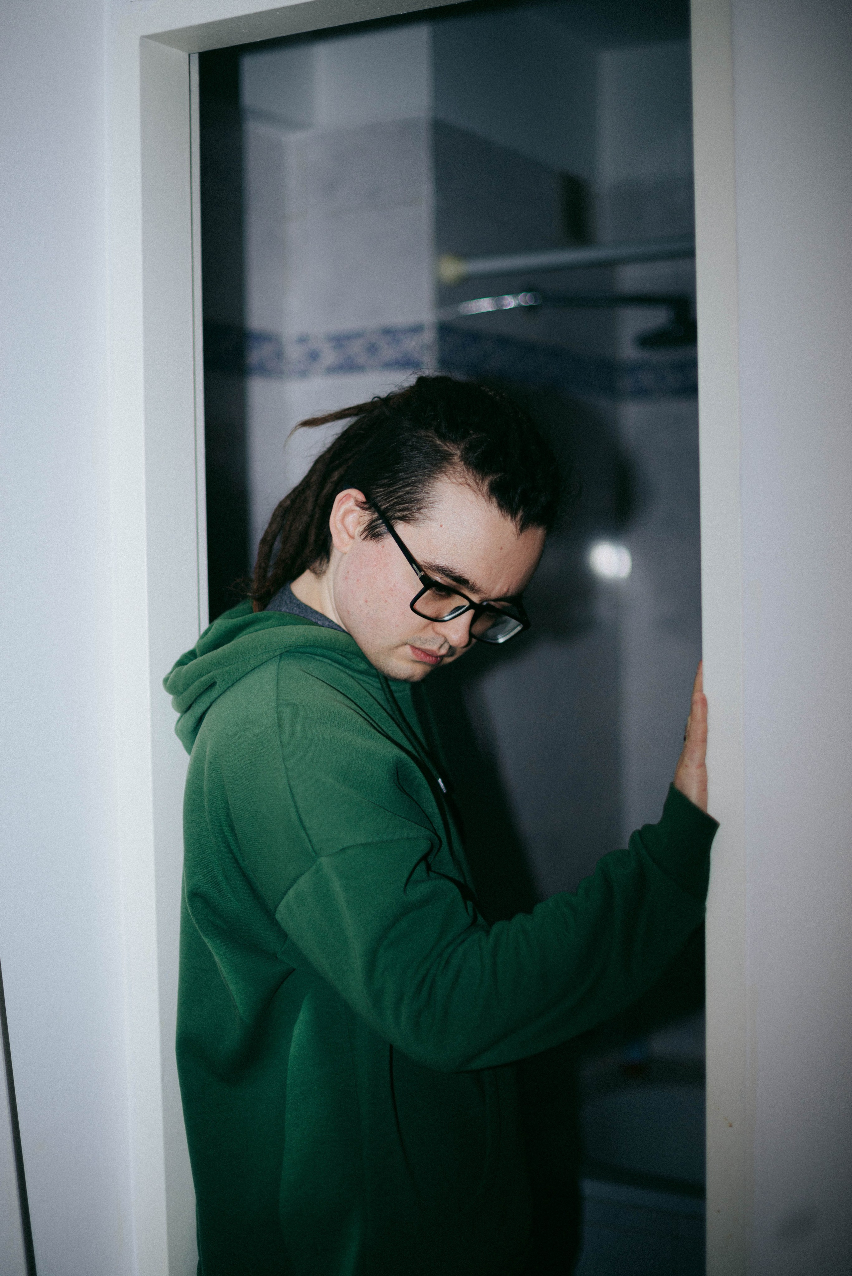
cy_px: 638
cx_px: 426
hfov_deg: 27.0
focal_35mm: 50
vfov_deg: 39.6
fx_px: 1773
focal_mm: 50
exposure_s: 1/160
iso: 125
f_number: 1.4
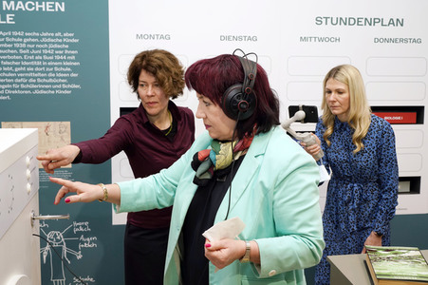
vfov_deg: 31.1
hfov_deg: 45.5
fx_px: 511
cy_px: 142
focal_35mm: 43
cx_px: 214
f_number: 7.1
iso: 1250
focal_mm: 43
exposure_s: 1/100
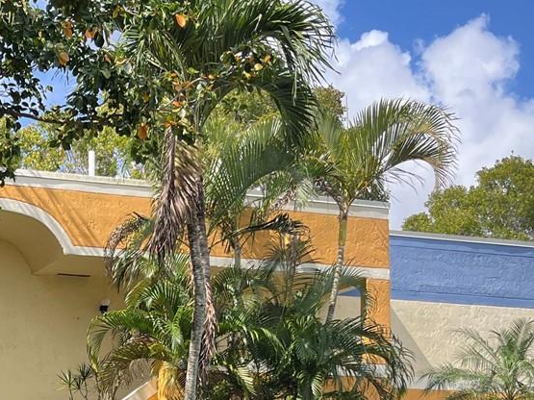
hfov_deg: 25.2
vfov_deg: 18.9
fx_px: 1157
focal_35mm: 75
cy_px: 438
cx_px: 48
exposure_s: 1/1238
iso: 50
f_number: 1.6
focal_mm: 5.1
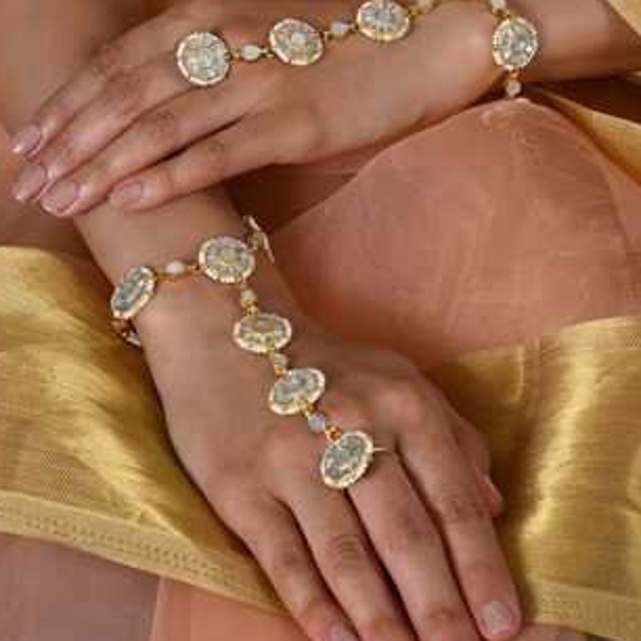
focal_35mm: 73
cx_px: 339
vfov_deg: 23.6
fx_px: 1529
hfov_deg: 23.7
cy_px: 246
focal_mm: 50
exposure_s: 1/125
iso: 250
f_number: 10
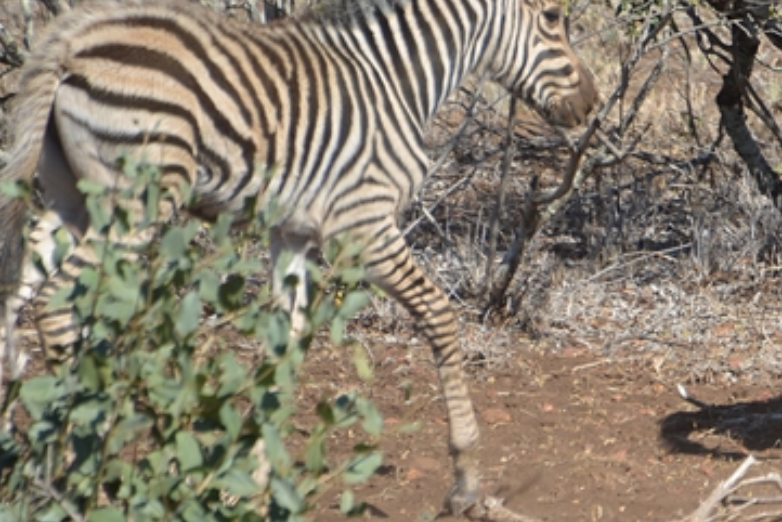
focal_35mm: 996
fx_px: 21643
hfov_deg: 2.1
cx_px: 1142
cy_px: -1
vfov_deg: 1.4
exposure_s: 1/250
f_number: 6.3
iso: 100
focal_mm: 300
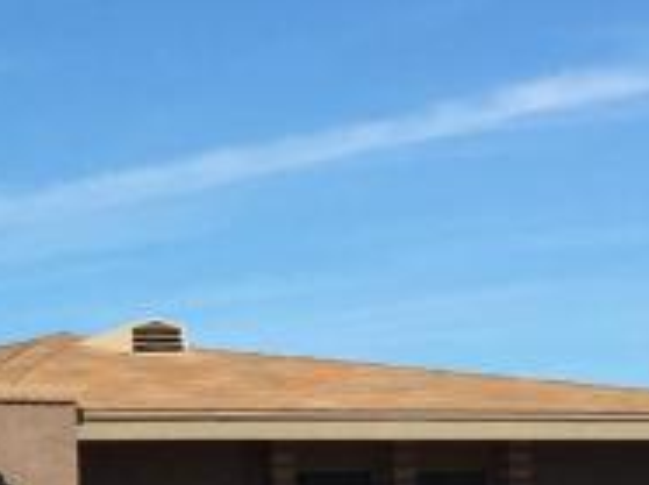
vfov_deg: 9.1
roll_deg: +0.6
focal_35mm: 160
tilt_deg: -0.5
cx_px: -579
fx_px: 2996
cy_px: 691
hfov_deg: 11.3
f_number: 2.2
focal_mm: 4.15
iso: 32
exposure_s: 1/2825
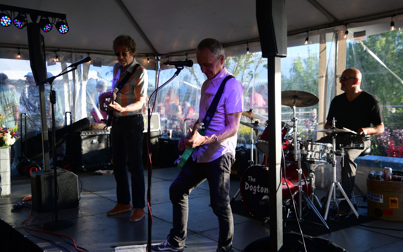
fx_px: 456
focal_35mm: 42
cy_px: 135
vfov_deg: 30.9
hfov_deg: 47.7
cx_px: 202
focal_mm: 27
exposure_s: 1/250
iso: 125
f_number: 3.5
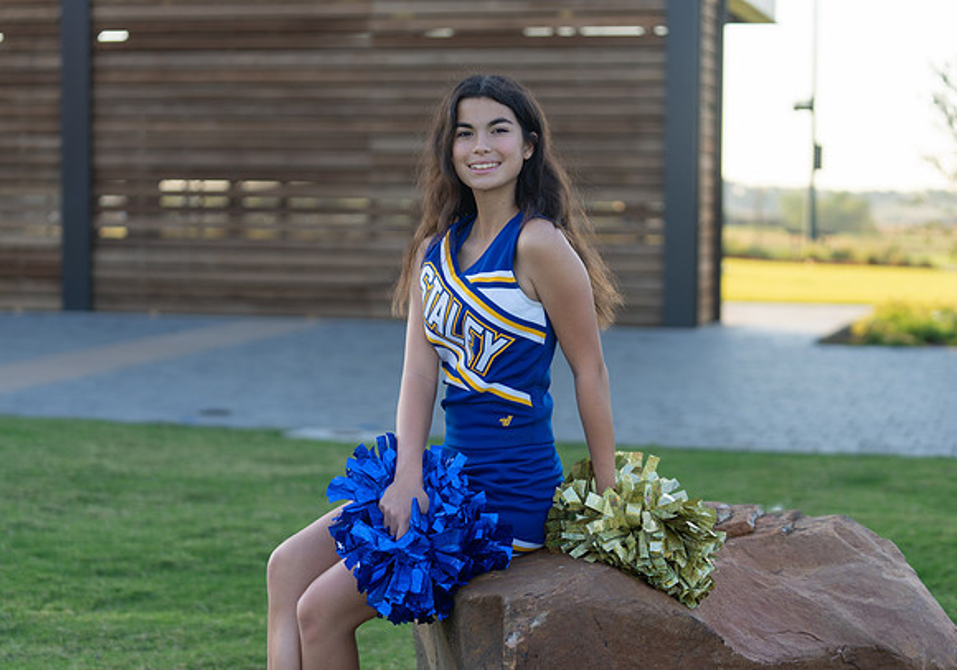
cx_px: 503
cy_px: 341
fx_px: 2009
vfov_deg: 18.9
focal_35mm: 74
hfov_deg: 26.8
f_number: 2.8
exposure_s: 1/400
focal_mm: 70
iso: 100
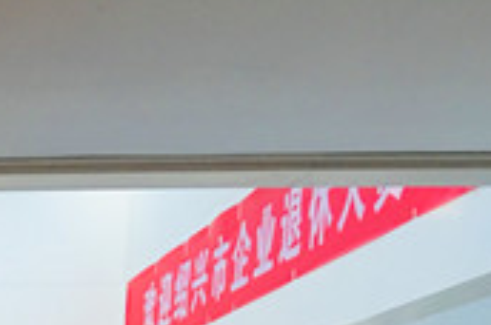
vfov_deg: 9.9
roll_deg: -1.1
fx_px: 1674
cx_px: -365
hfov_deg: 14.8
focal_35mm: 123
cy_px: 743
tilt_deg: -5.9
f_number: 2.2
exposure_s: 1/33
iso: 40
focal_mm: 4.15
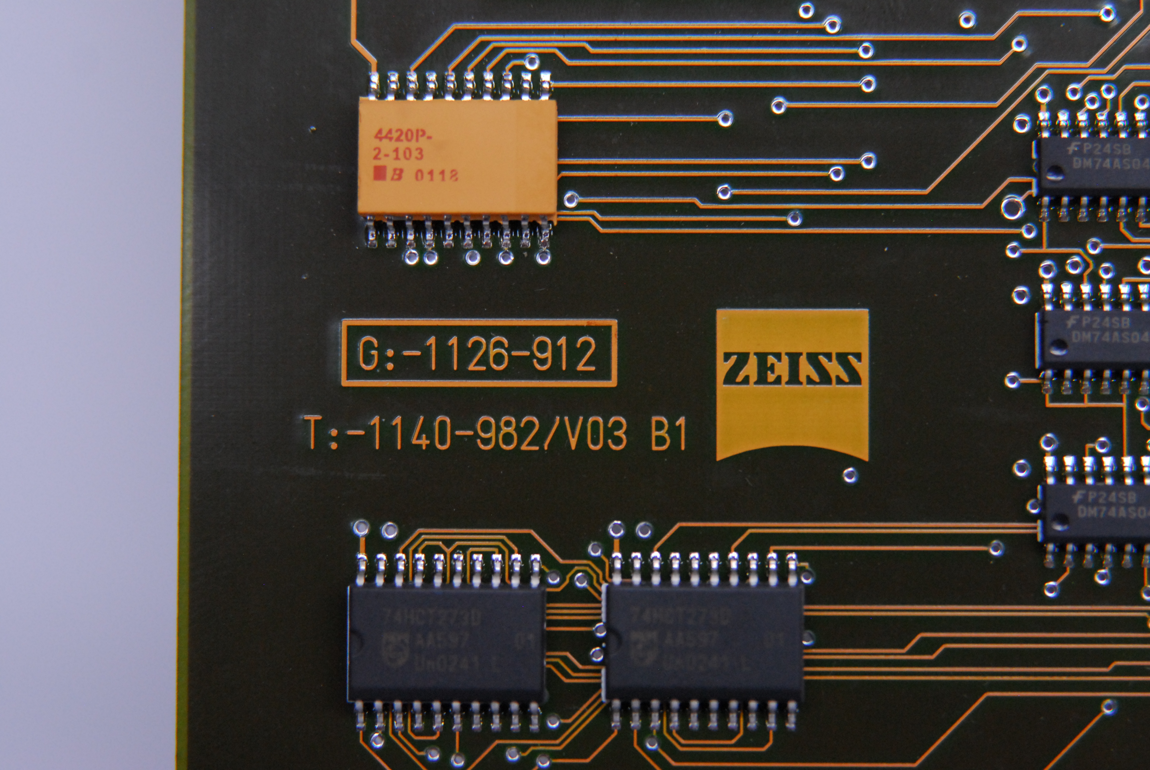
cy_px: 385
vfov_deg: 13.1
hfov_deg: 19.4
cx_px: 575
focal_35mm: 105
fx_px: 3358
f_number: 4
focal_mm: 70
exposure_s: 1/125
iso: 800
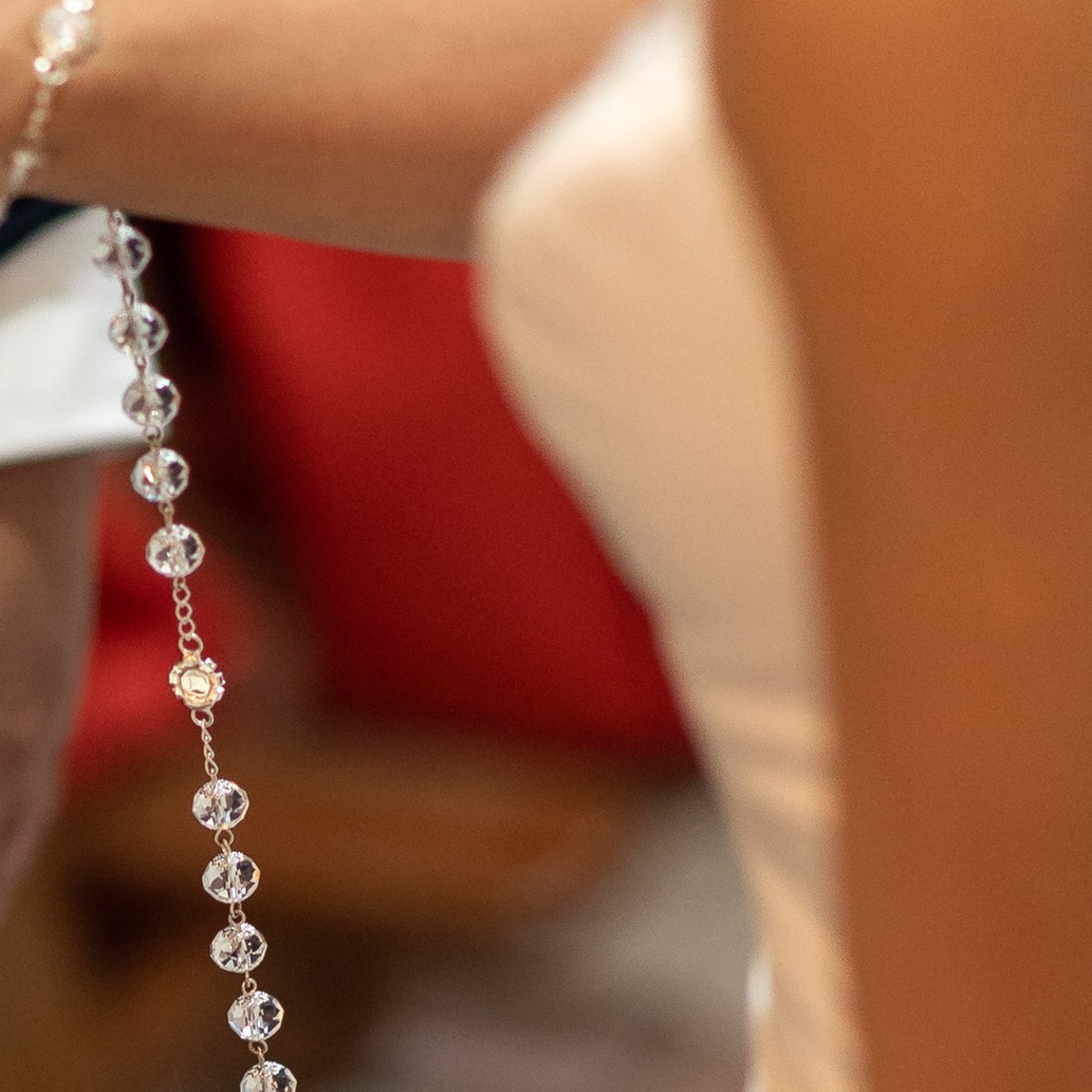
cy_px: 1137
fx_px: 9601
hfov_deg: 6.5
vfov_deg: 6.5
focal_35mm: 269
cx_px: -93
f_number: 2
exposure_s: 1/320
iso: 1600
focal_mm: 85
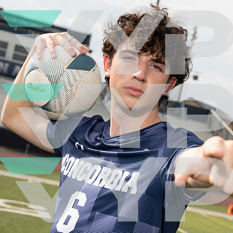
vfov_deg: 20.2
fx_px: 655
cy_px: 116
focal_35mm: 86
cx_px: 155
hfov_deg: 20.1
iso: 100
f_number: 8
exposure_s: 1/250
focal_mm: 67
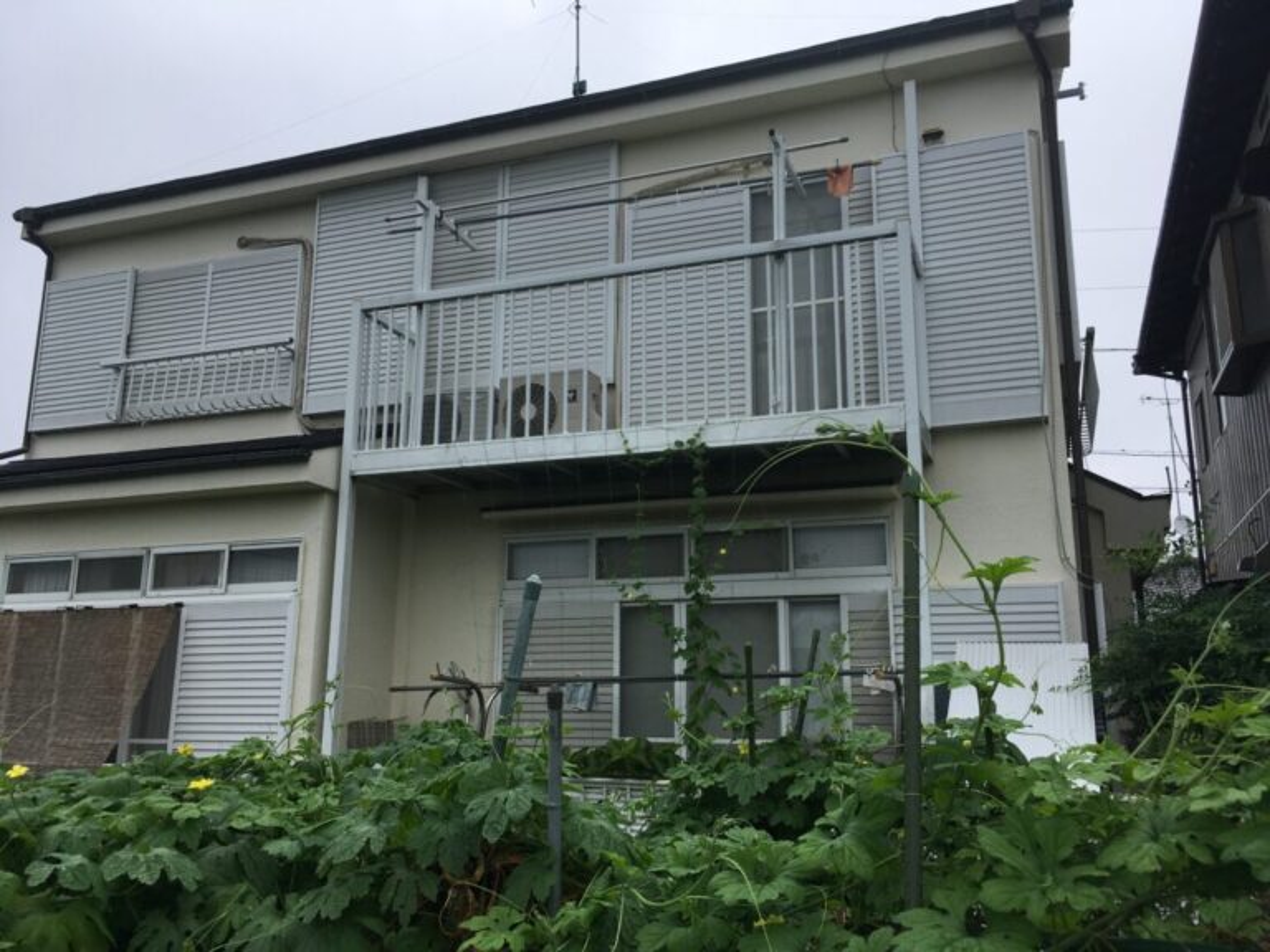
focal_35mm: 29
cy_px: 476
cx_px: 635
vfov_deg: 48.2
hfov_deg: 61.7
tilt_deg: +12.2
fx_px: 1064
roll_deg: -1.0
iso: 25
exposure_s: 1/1508
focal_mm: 4.15
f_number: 2.2
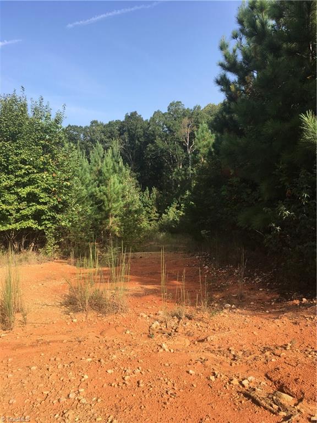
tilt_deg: -3.5
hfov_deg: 48.2
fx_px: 354
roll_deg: +1.5
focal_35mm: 29
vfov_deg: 61.7
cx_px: 158
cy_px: 212
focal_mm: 4.15
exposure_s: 1/810
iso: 25
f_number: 2.2
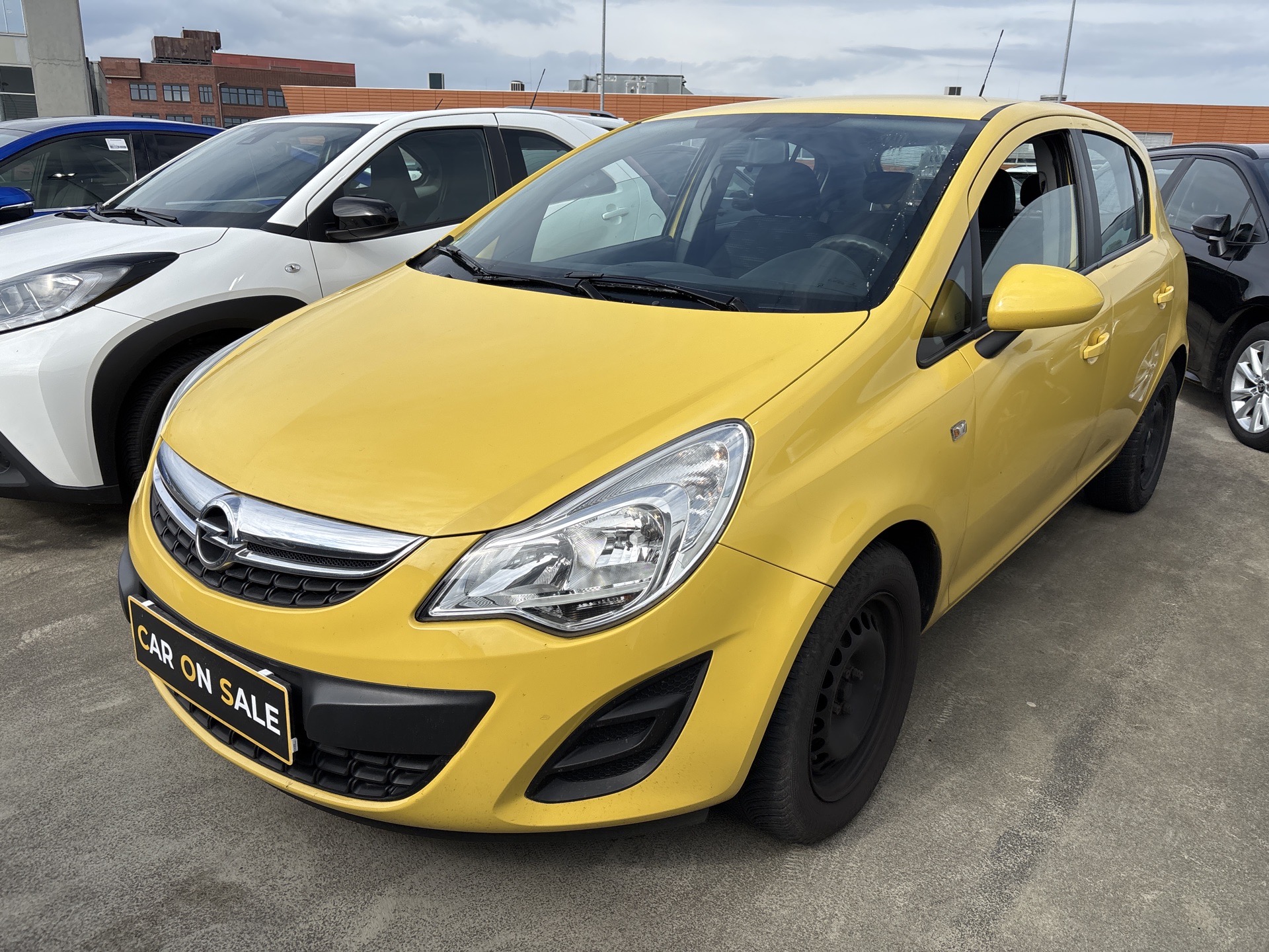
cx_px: 634
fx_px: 953
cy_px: 476
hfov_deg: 67.3
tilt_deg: -15.9
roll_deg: -1.3
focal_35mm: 26
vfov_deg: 53.1
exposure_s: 1/4255
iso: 50
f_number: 1.6
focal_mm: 5.96
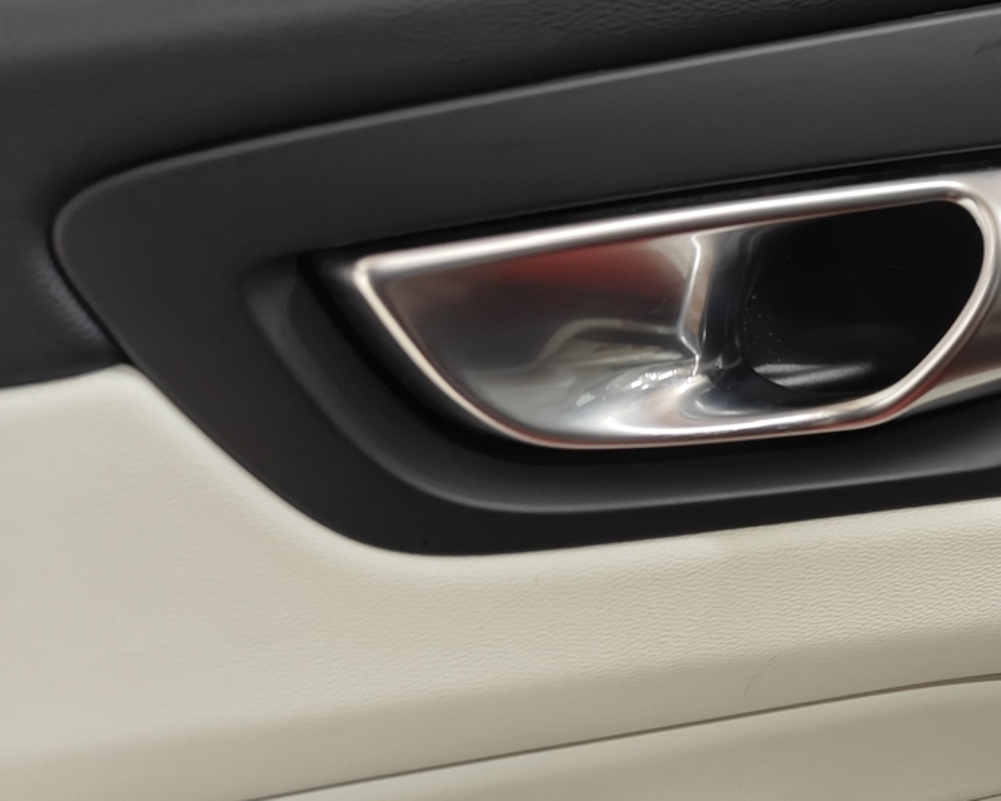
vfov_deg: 30.1
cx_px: 1059
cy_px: 527
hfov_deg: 33.3
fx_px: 1481
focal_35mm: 50
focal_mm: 5.59
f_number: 1.8
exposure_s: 1/50
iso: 160
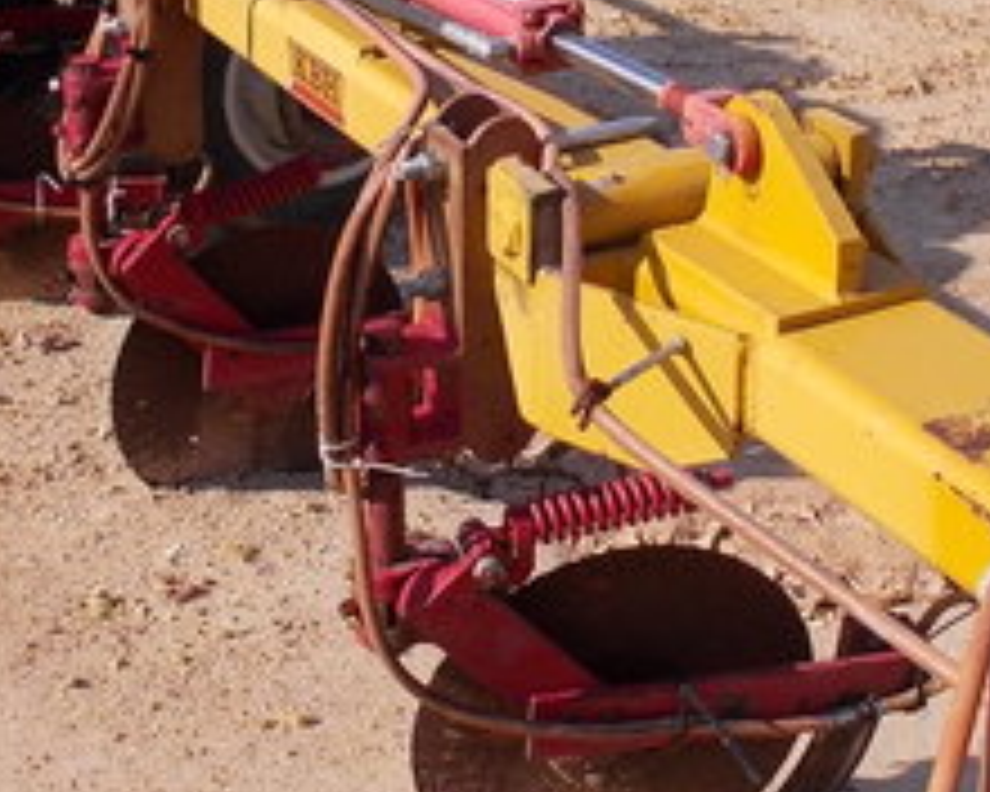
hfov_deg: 27.1
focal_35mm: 70
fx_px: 2051
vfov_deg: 21.5
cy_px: 126
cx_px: 598
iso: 80
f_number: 3.3
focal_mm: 4.1
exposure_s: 1/640
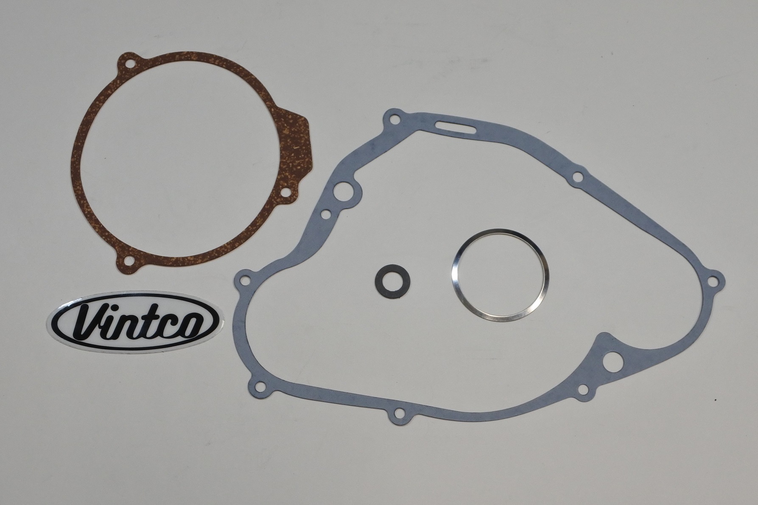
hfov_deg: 53.1
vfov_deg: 36.9
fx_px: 758
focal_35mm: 36
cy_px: 252
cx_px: 379
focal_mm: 13.4
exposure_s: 1/160
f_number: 4
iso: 400
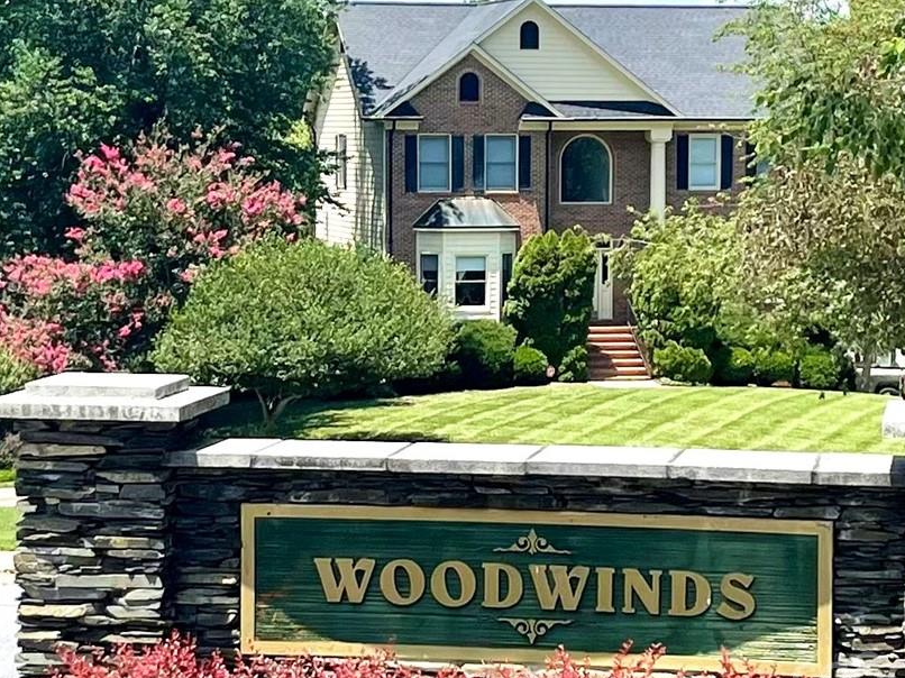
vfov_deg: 42.9
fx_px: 862
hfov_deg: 54.9
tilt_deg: -3.5
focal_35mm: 33
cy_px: 323
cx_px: 554
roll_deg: -0.2
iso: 32
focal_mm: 5.1
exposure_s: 1/3559
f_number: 1.6
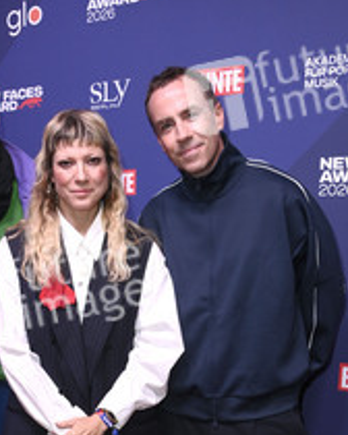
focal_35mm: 50
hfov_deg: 29.9
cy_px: 398
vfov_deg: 35.0
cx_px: 102
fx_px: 644
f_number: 5.6
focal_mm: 28
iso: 1000
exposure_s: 1/250
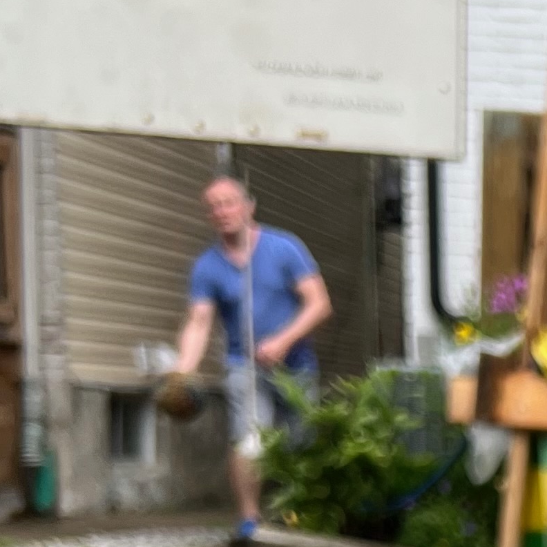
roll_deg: -1.2
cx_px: 1007
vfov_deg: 13.6
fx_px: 2092
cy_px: 941
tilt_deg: -11.8
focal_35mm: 117
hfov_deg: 13.3
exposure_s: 1/982
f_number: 1.5
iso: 50
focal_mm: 5.7
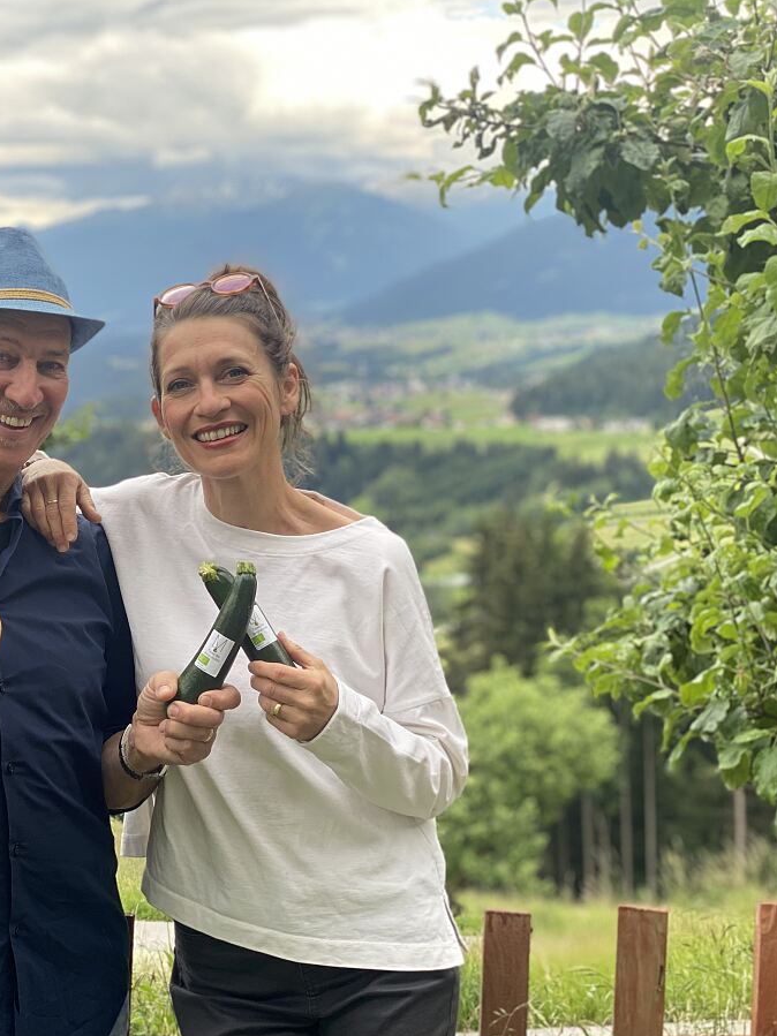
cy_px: 518
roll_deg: +2.1
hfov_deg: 20.8
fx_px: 2095
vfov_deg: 27.8
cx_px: 172
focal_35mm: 70
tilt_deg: -4.9
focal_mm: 6
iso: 25
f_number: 2
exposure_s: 1/122
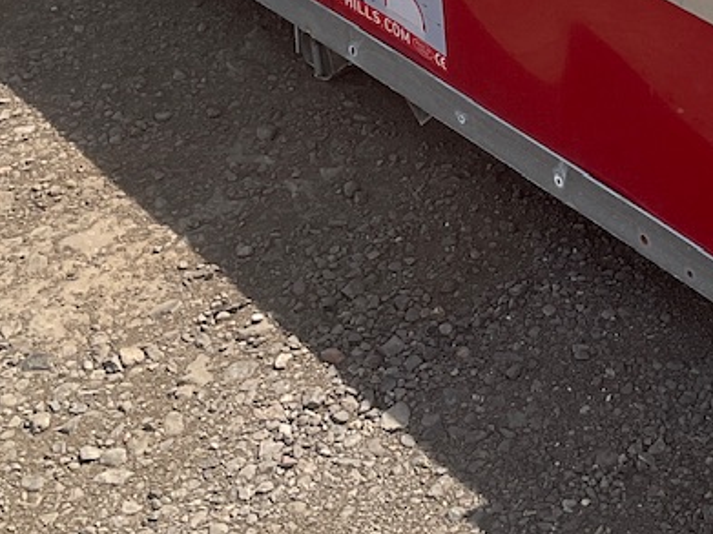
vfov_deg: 15.3
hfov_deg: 19.8
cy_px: 20
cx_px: 786
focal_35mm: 95
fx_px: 1956
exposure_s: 1/1626
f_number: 1.8
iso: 16
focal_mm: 3
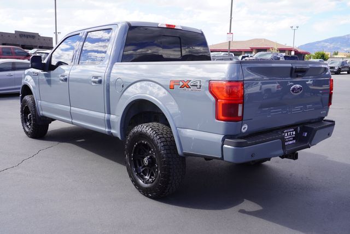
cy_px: 117
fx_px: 336
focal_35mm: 34
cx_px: 175
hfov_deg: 55.1
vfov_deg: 38.4
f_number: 7.1
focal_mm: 23
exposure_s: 1/100
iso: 100
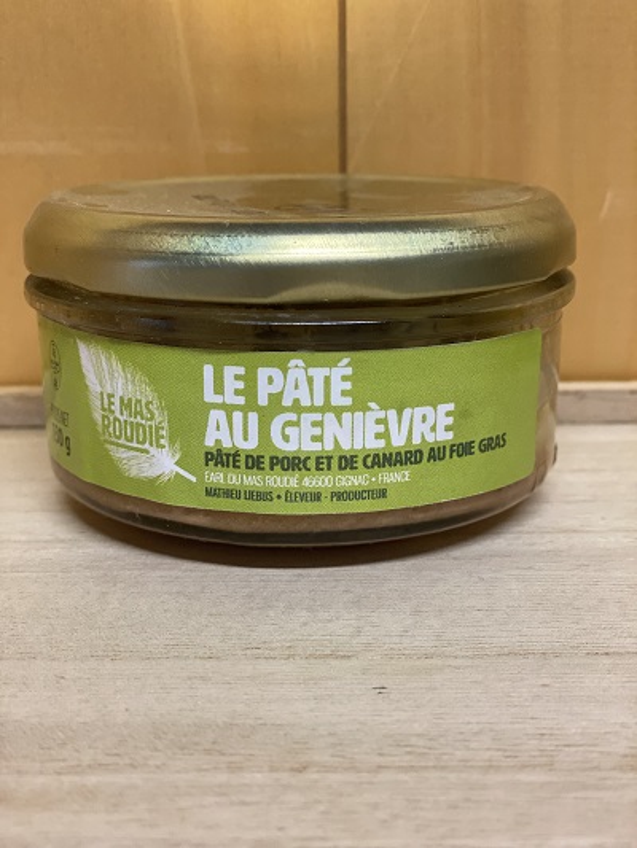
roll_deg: -0.7
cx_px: 318
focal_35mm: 52
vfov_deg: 36.8
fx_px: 1275
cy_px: 424
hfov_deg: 28.0
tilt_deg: -15.1
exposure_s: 1/100
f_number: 2
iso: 250
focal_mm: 6
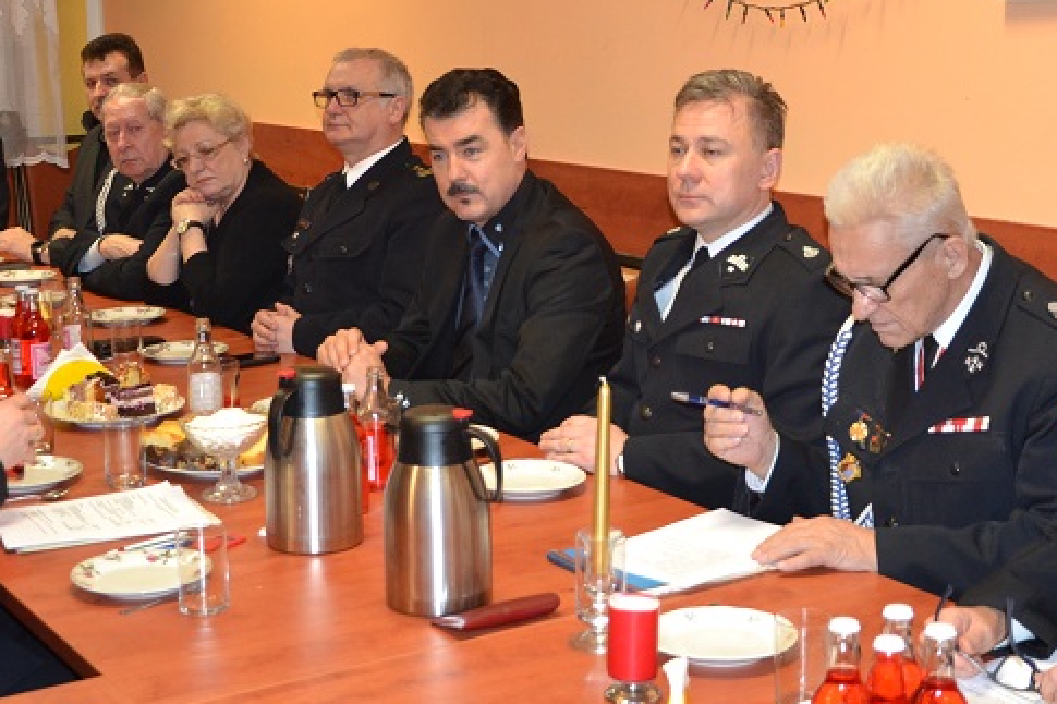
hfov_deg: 32.4
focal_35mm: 62
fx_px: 1815
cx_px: 628
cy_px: 350
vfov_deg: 22.0
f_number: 4
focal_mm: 25
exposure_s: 1/60
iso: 1250
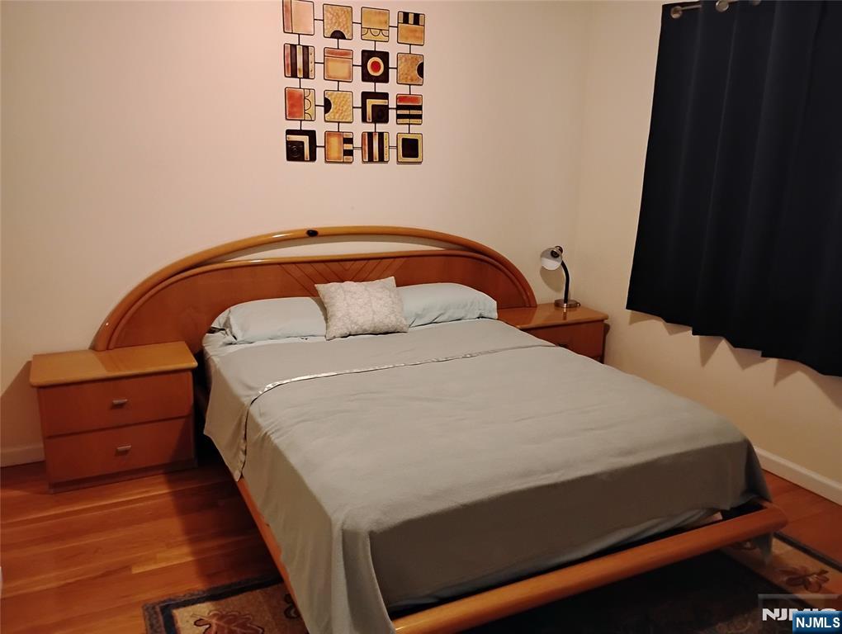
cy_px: 317
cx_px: 421
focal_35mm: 28
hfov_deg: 63.4
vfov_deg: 49.9
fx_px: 682
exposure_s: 1/24
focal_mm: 4.26
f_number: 1.8
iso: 2903
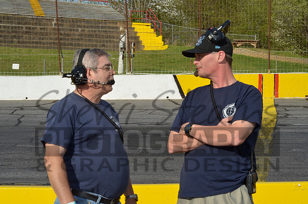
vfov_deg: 18.1
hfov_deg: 27.0
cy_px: 102
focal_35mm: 75
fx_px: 640
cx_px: 154
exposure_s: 1/250
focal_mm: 50
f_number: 22
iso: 800
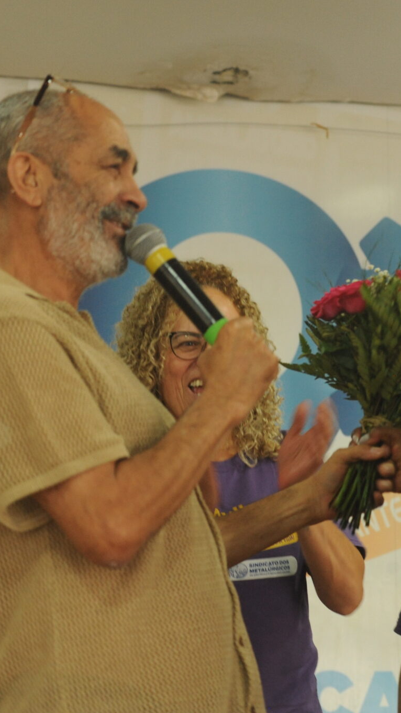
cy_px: 356
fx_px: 2382
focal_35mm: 126
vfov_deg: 17.0
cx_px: 382
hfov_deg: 9.6
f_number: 6.3
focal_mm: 80
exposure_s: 1/60
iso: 2500
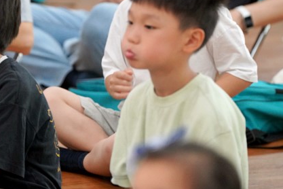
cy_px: 9
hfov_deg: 4.8
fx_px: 3396
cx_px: -19
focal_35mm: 432
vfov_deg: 3.2
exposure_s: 1/250
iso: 3200
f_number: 4
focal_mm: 200
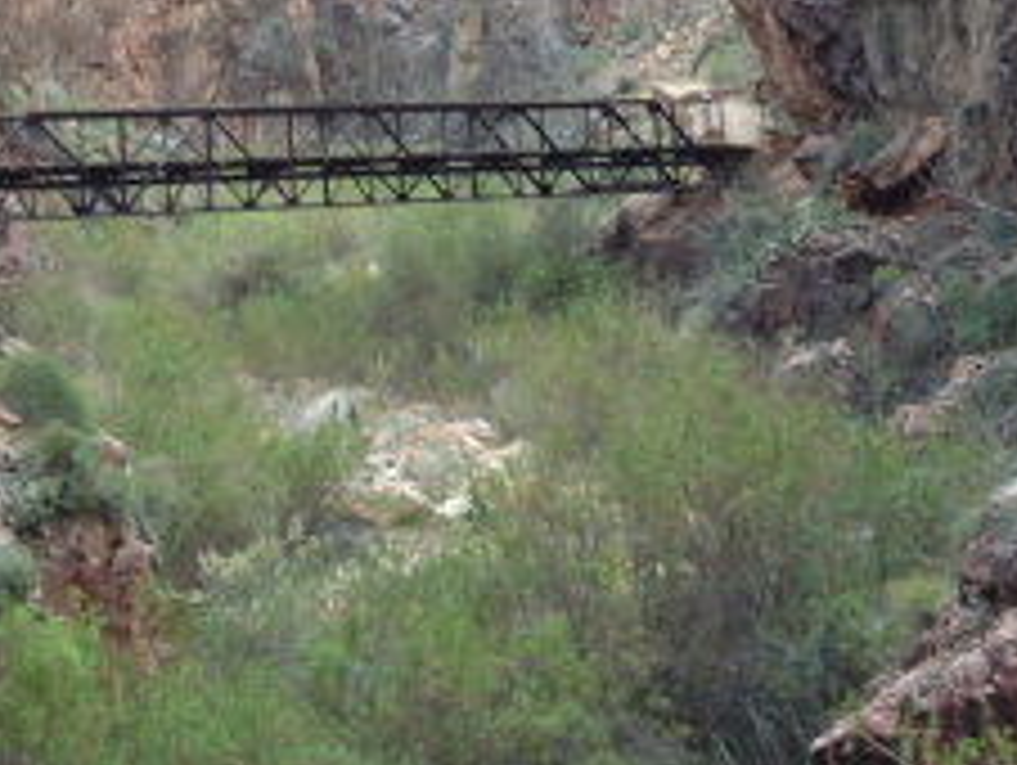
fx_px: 2912
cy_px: -162
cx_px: 423
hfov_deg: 19.8
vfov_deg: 14.5
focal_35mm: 99
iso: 50
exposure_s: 1/20
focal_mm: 4.28
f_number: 2.4
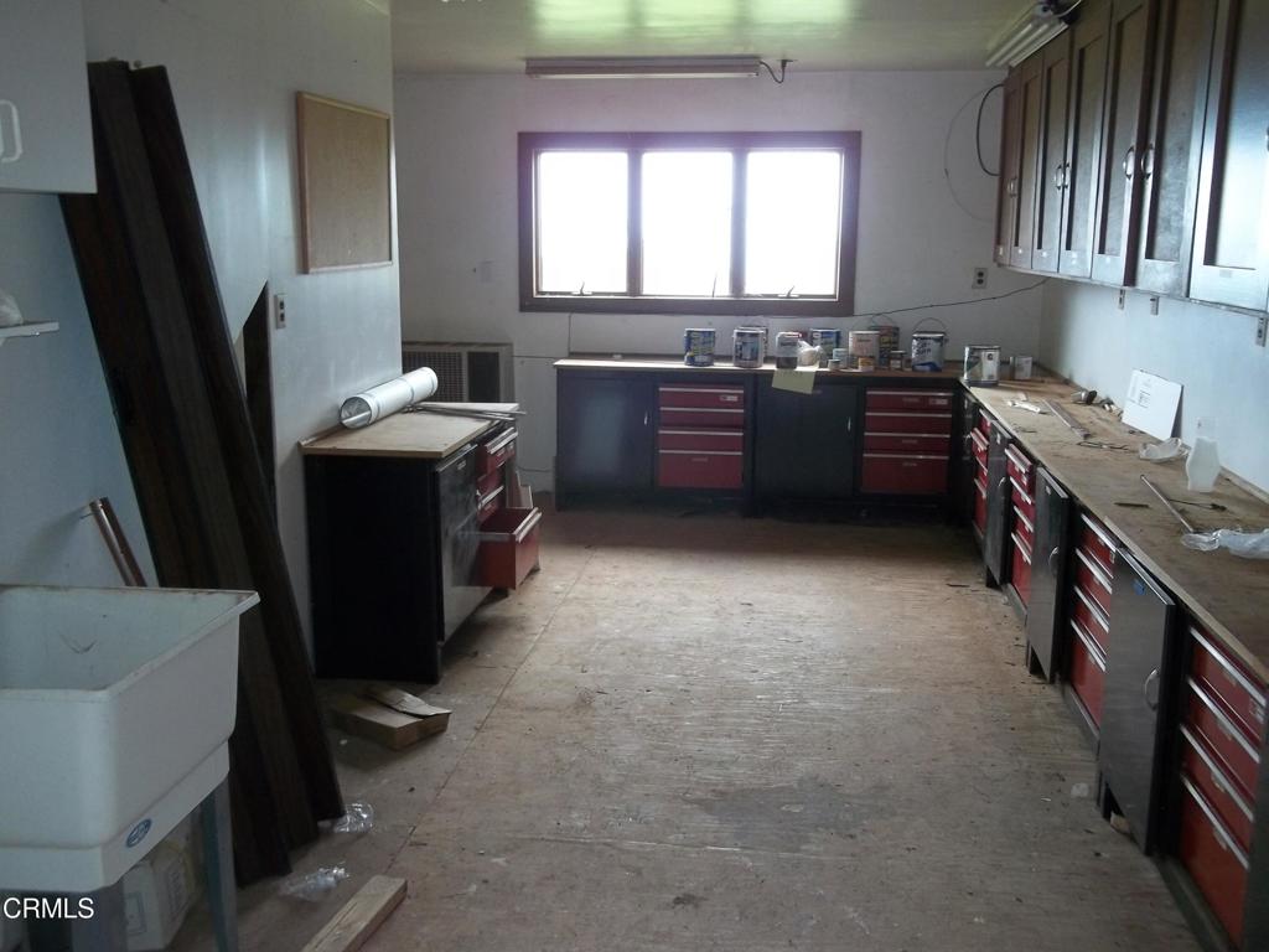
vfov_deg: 44.2
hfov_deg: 56.8
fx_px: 1173
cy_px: 476
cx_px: 634
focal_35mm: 32
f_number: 2.9
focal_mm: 5.7
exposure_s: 1/40
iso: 160
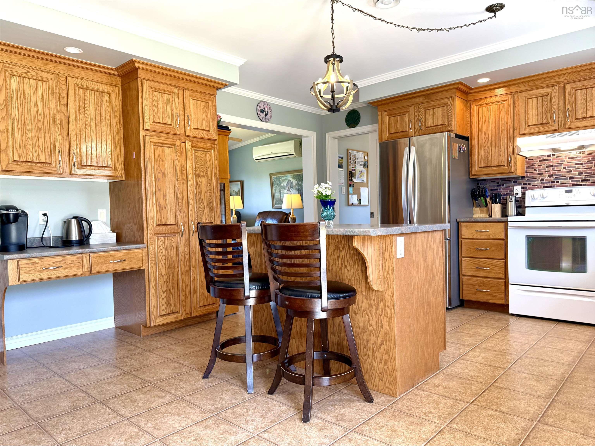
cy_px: 223
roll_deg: +1.8
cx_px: 298
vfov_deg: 56.8
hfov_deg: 71.6
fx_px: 412
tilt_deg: -0.8
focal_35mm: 24
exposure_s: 1/124
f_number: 1.78
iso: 160
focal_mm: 6.76
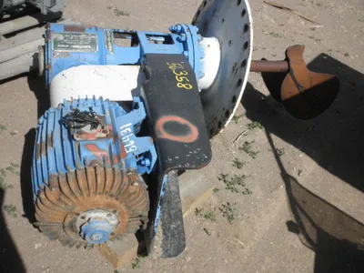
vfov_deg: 32.9
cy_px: 136
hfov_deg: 42.9
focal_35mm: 44
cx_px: 182
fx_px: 463
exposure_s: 1/125
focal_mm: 7.9
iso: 64
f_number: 9.6
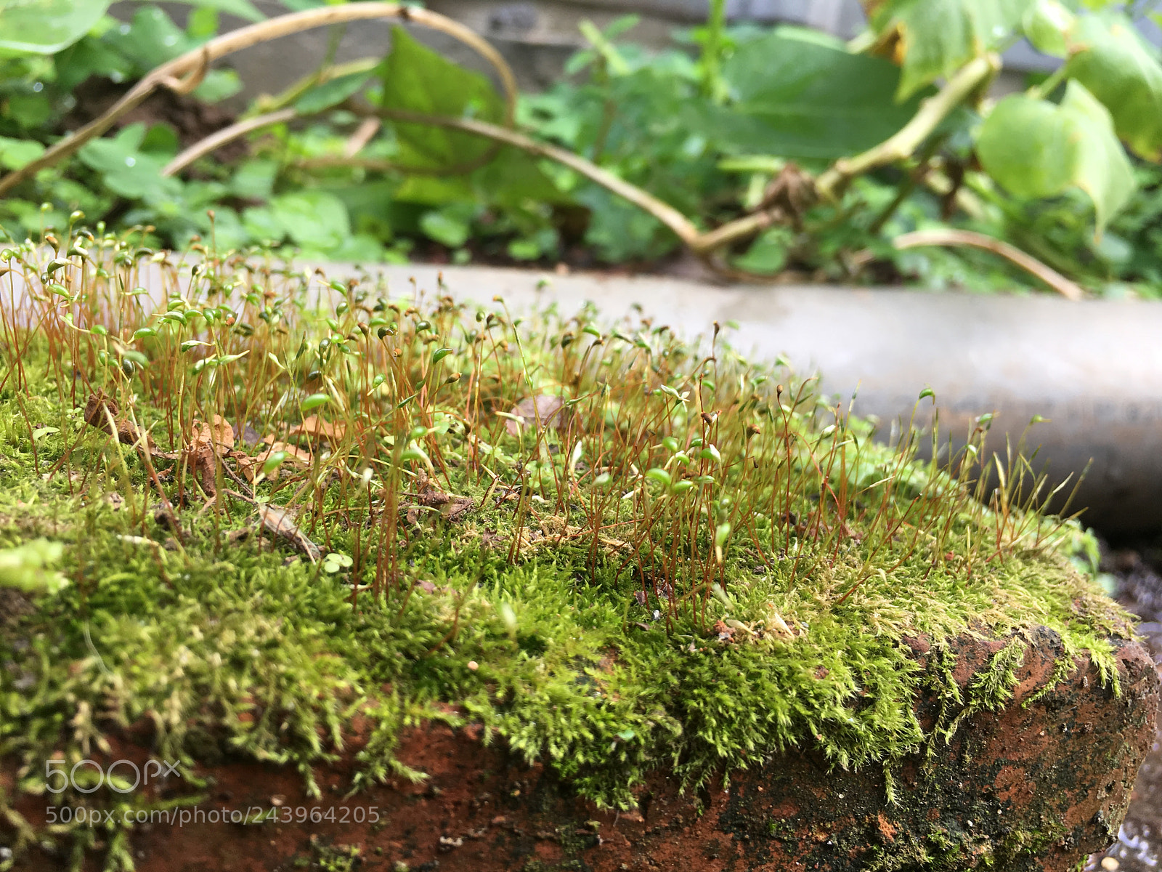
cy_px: 436
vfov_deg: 48.2
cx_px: 581
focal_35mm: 29
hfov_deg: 61.7
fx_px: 973
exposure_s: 1/60
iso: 25
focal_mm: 4.15
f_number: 2.2
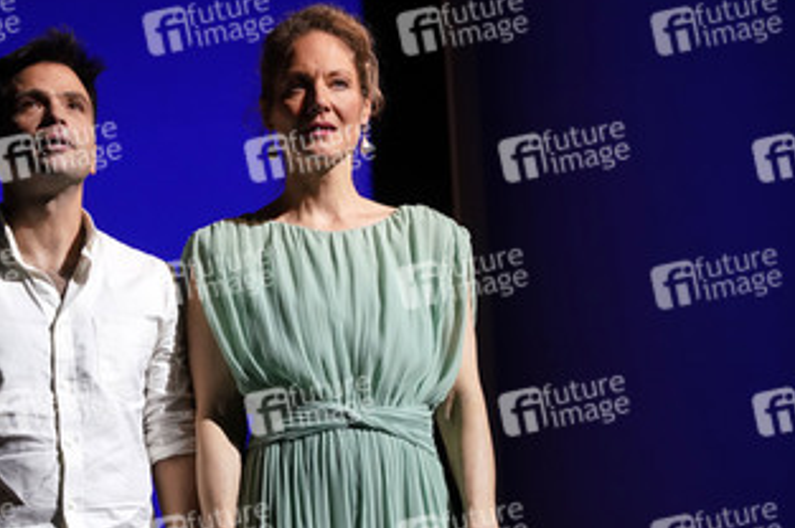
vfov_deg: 7.2
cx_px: 243
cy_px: 343
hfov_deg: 10.8
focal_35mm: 190
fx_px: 4191
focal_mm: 132
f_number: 5.6
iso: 1600
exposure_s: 1/250
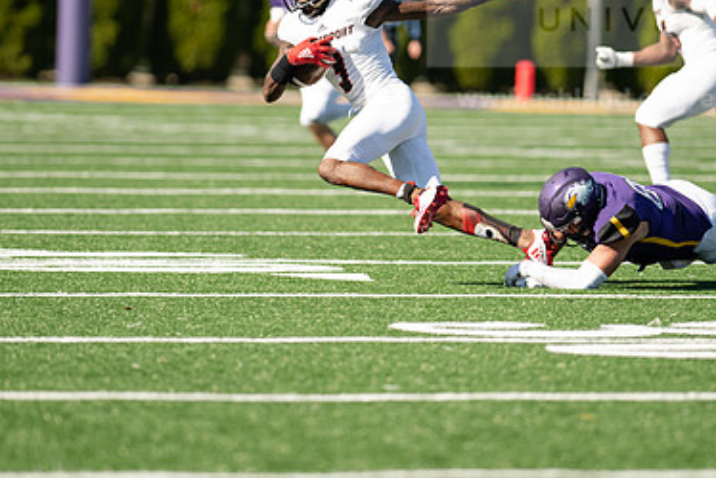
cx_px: 369
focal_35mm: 465
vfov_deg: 3.0
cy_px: 139
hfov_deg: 4.4
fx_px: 9255
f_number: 3.2
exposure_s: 1/1600
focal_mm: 300
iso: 200
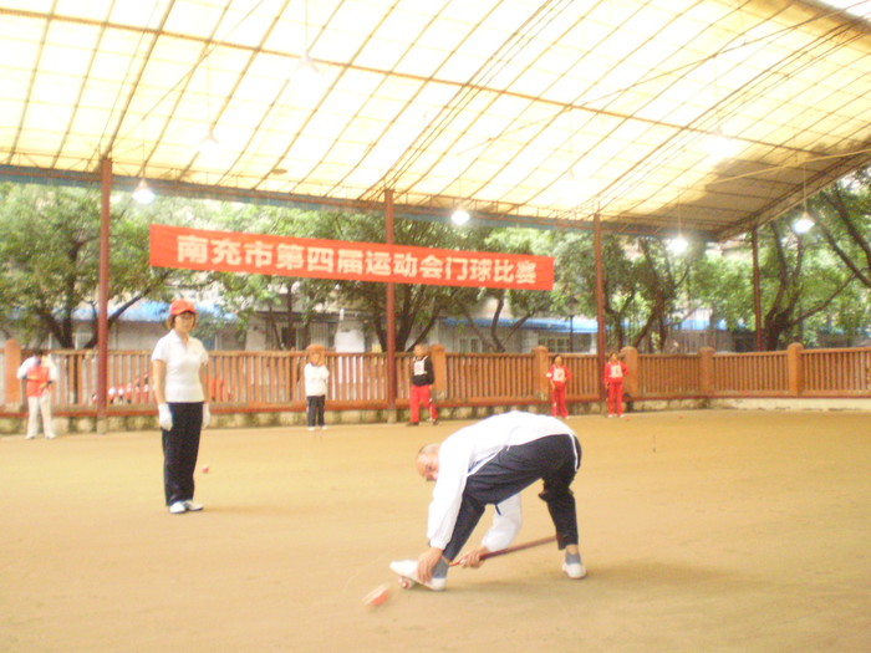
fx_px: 906
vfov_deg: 39.7
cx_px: 436
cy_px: 326
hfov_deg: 51.4
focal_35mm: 36
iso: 640
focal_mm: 6.3
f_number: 3.1
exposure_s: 1/30
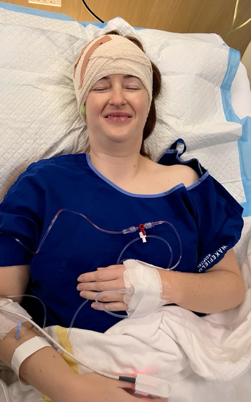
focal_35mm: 28
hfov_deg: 44.5
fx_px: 306
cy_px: 204
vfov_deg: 66.5
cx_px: 116
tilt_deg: -67.9
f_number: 1.5
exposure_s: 1/30
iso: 1000
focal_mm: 5.7
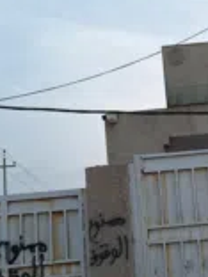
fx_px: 473
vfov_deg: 32.4
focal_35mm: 59
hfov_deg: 23.6
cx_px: 215
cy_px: 188
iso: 40
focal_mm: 5.54
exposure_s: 1/648
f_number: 1.8
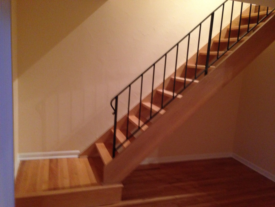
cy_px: 104
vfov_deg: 42.9
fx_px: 262
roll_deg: -3.4
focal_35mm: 33
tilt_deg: -9.4
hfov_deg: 55.4
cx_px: 138
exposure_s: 1/15
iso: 400
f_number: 2.4
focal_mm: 4.12
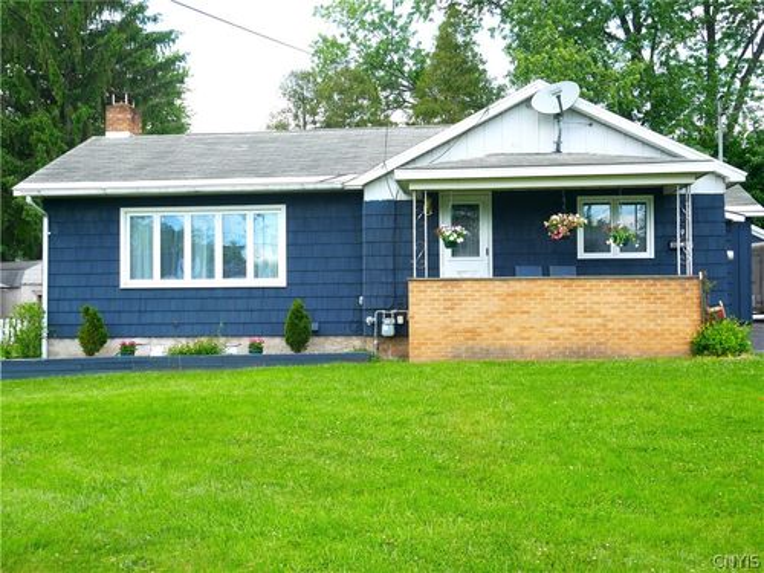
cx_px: 382
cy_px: 286
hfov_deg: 49.0
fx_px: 839
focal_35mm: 38
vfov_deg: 37.7
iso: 200
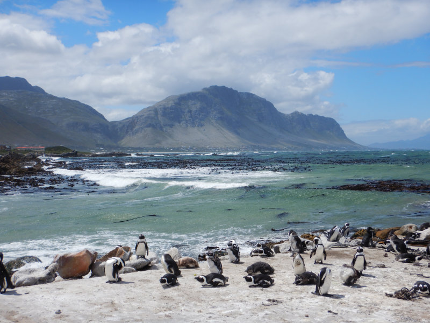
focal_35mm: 44
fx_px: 547
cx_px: 215
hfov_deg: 42.9
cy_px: 162
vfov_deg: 32.9
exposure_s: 1/400
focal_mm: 7.8
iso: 125
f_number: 8.5
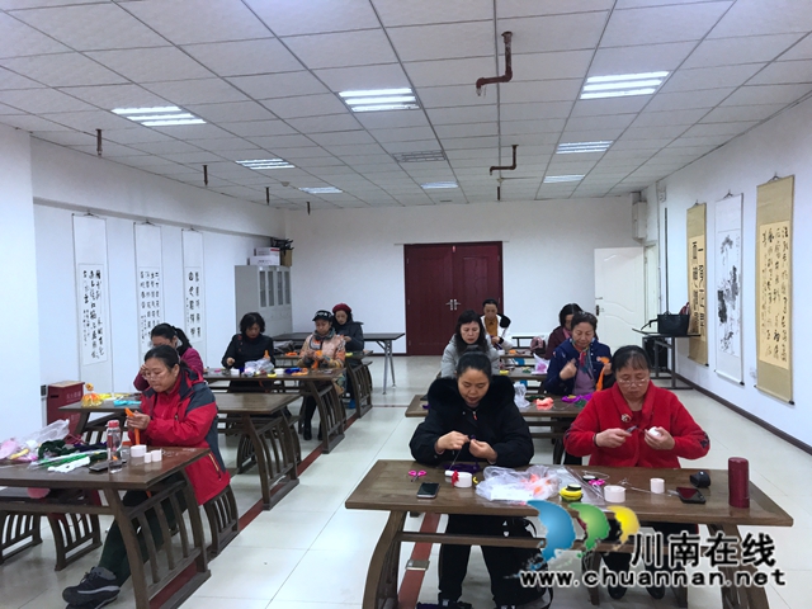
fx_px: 657
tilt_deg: -0.5
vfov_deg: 49.7
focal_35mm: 28
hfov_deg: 63.4
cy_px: 304
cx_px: 406
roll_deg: +1.4
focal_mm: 3.99
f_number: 1.8
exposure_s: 1/30
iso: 160
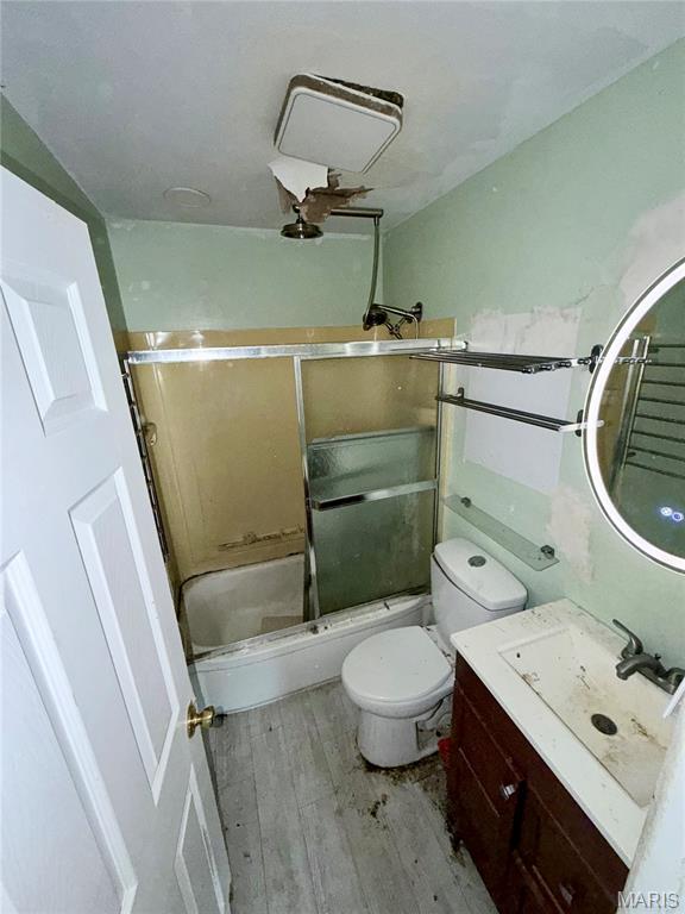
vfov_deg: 102.1
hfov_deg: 85.7
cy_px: 457
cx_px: 342
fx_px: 369
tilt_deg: -16.8
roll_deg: +3.4
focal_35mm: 14
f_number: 2.2
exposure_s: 1/50
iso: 200
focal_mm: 2.22
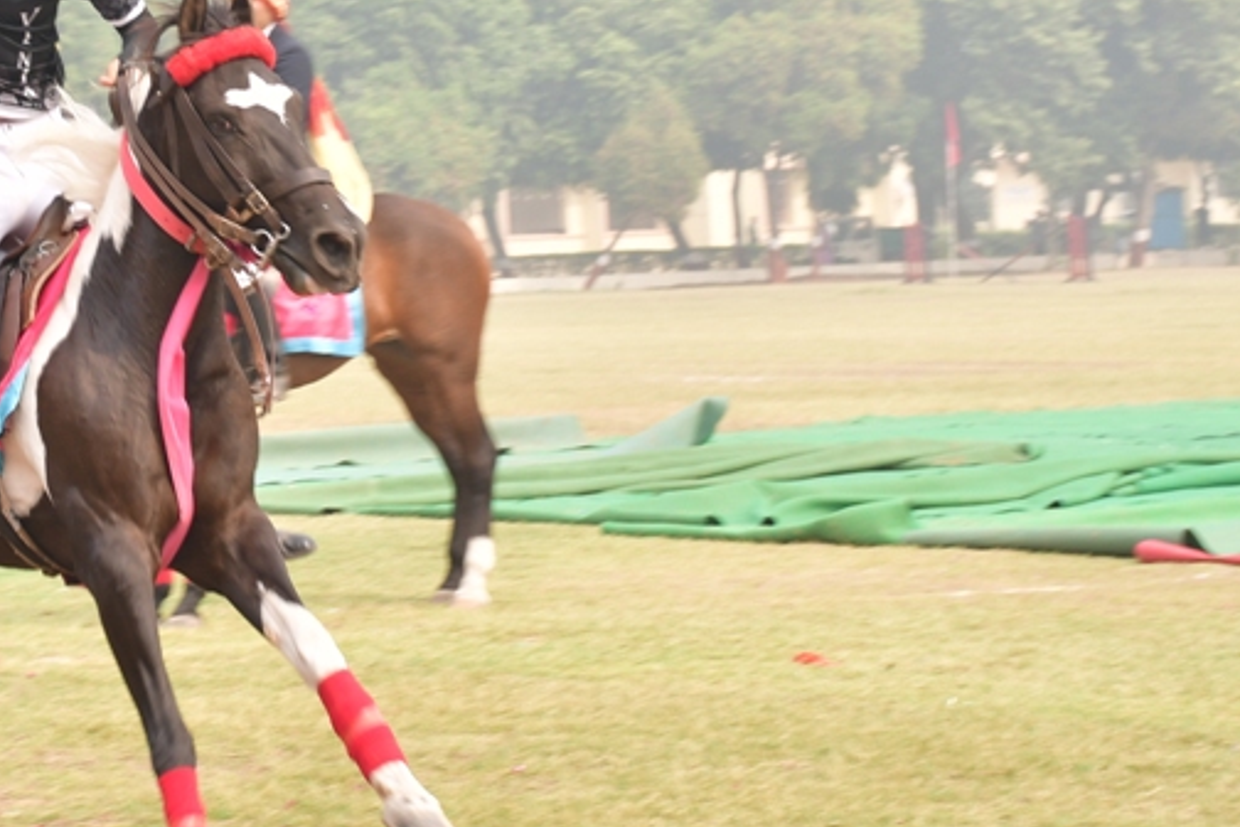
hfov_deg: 13.4
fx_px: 5270
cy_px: 32
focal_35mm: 153
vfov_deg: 8.9
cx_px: 251
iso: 125
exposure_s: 1/250
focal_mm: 45
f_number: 6.3
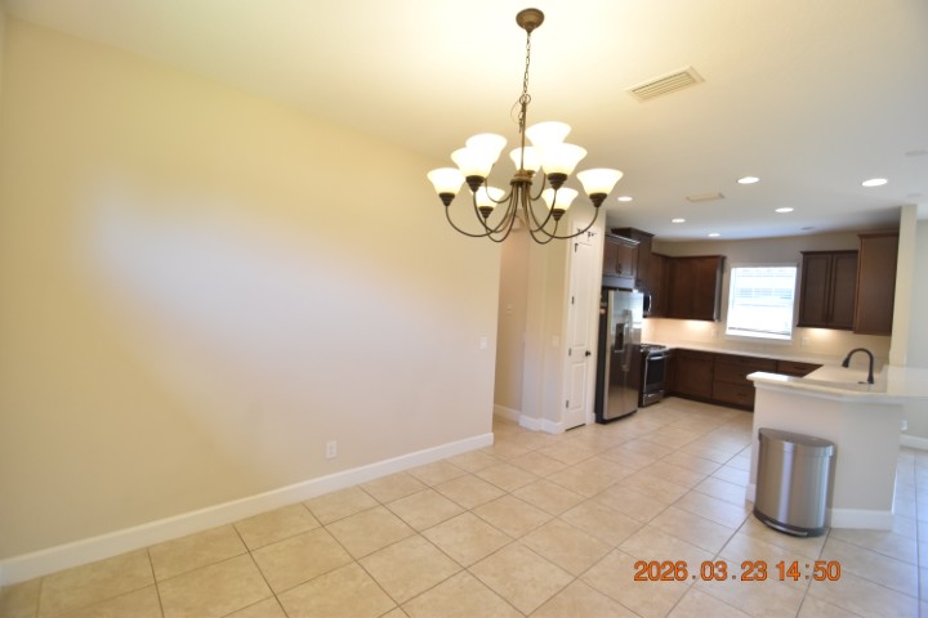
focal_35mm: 15
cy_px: 309
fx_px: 387
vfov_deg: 77.3
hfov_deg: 100.4
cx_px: 464
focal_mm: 10
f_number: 3.5
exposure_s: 1/125
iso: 800
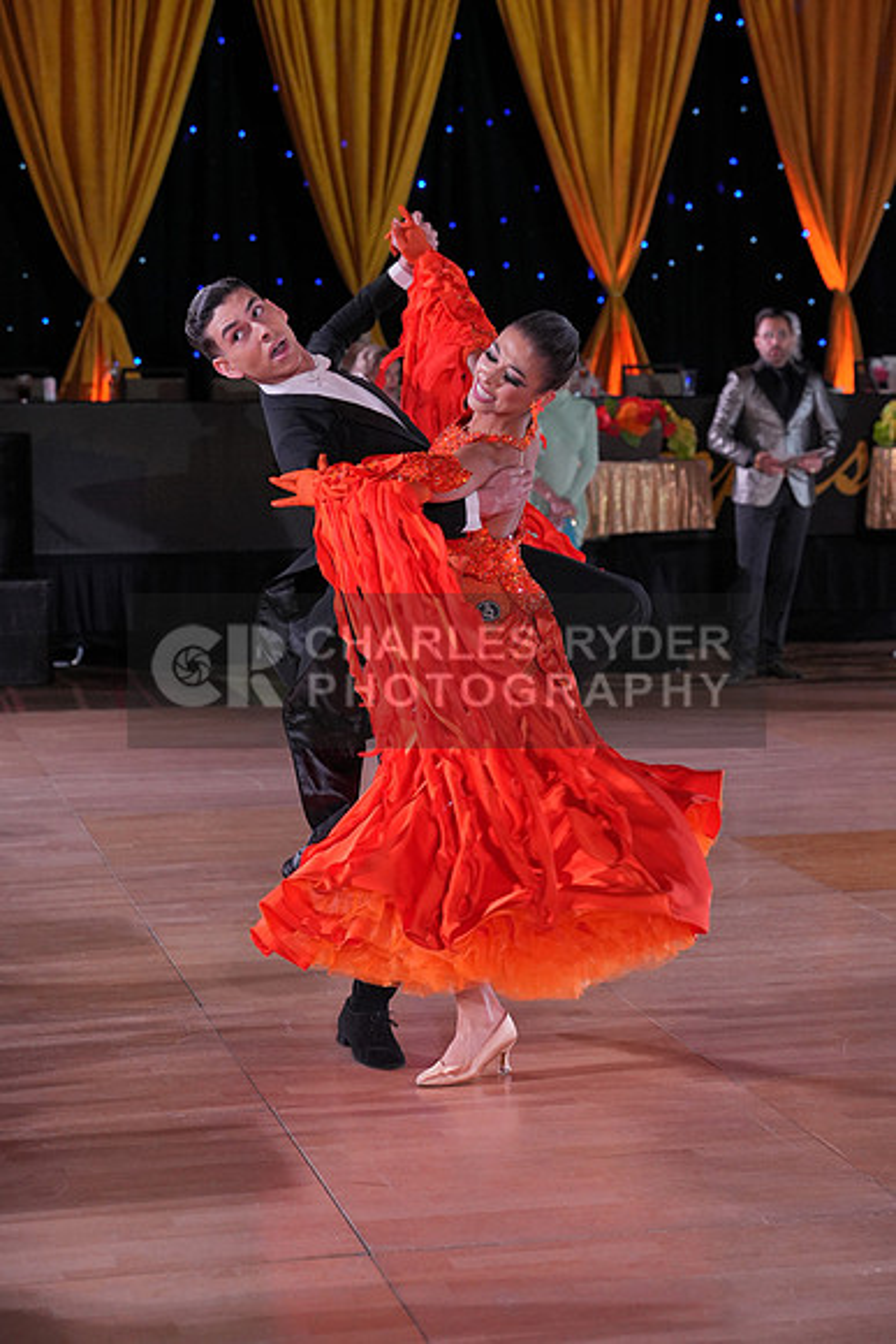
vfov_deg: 27.0
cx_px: 448
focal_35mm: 75
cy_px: 672
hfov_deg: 18.2
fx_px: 2798
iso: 1600
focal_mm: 75
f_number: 4
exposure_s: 1/400
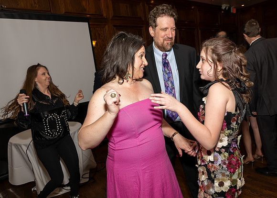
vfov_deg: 51.1
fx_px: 207
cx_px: 155
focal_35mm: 26
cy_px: 103
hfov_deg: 67.4
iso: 640
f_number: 8
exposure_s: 1/250
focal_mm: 24
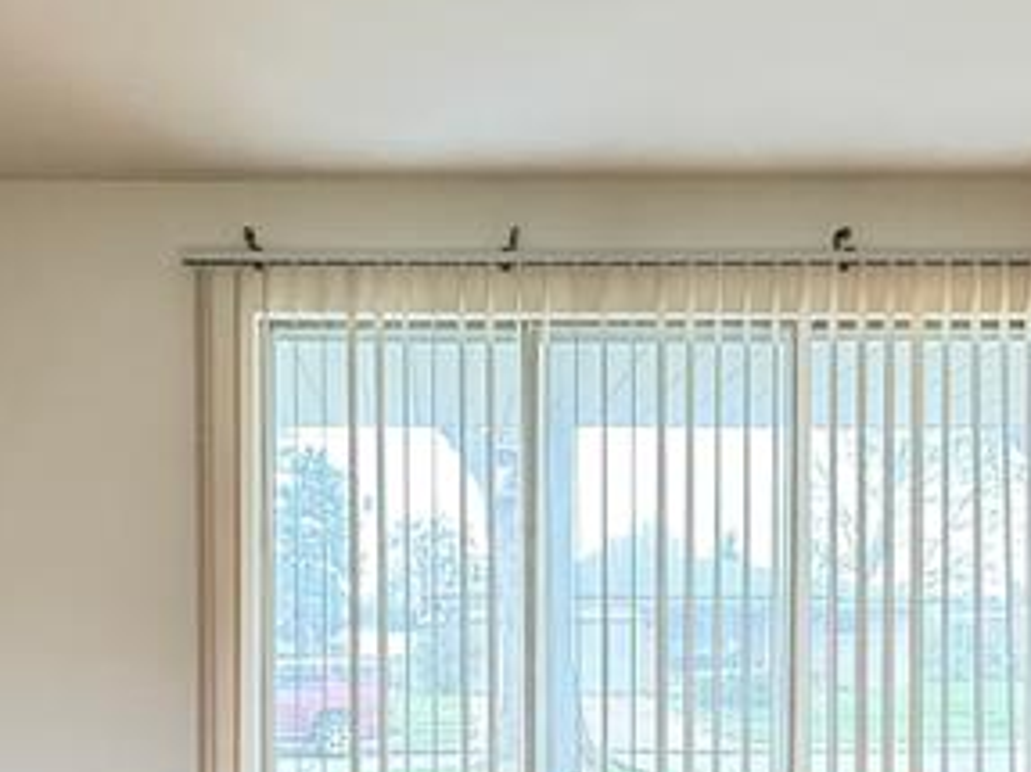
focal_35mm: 50
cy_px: 711
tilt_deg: -2.0
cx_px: 445
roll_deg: +0.7
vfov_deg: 27.9
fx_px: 1489
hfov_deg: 38.1
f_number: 2.2
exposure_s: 1/60
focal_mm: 2.22
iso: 400
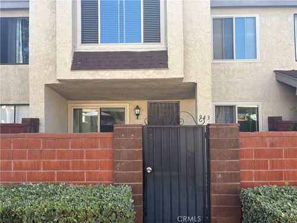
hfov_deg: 67.3
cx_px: 148
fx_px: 223
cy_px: 112
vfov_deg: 53.1
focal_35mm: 26
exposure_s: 1/561
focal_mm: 5.96
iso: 50
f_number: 1.6
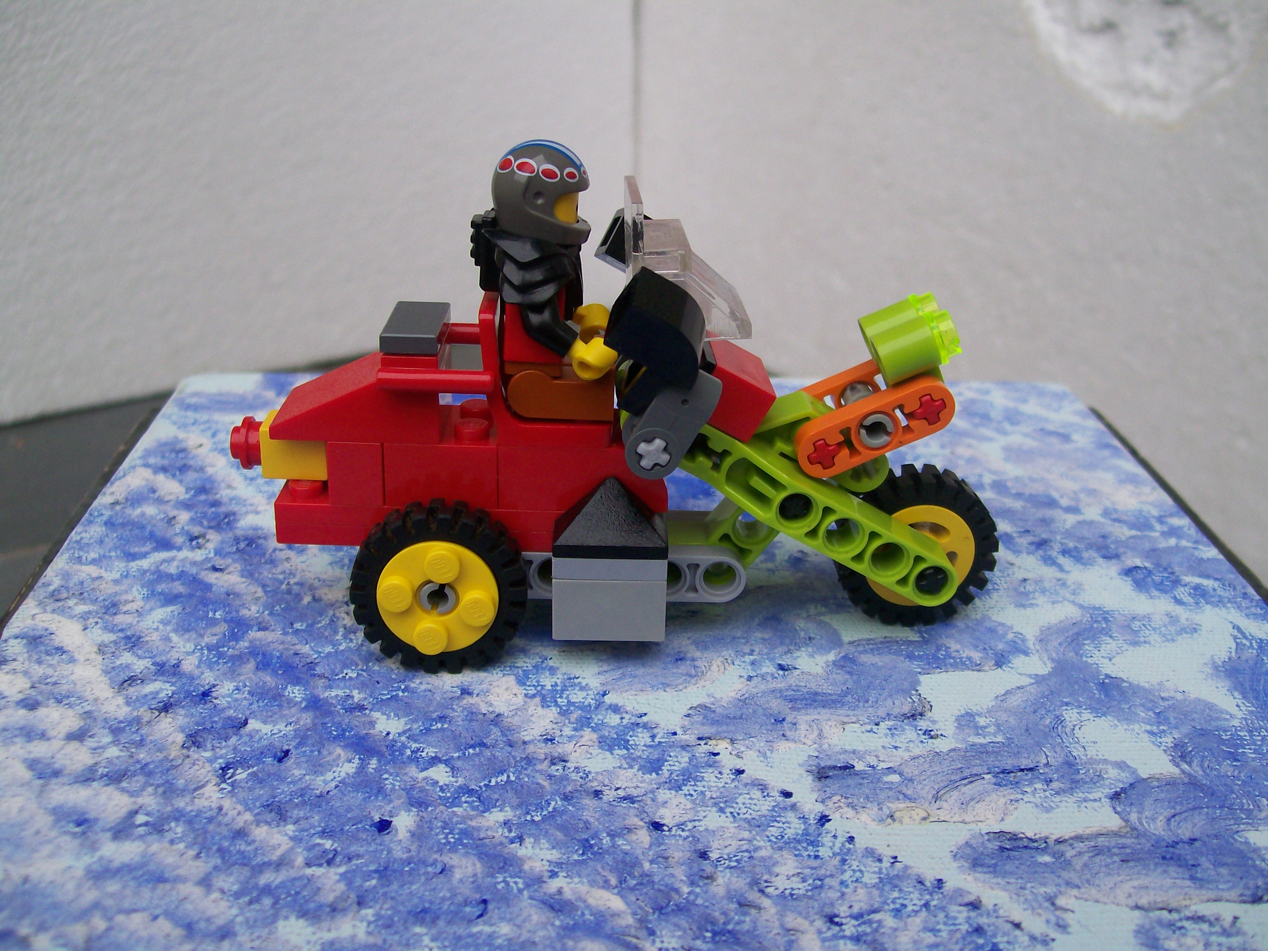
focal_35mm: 36
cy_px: 476
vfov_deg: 39.7
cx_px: 634
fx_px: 1319
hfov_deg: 51.4
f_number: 2.7
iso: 80
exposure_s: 1/508
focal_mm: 6
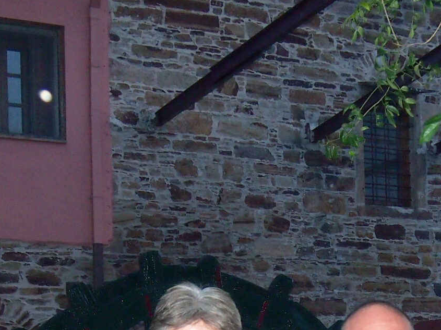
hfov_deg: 20.0
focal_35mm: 97
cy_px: 435
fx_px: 1235
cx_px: 356
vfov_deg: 14.6
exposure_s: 1/60
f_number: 3.6
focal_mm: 16
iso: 400
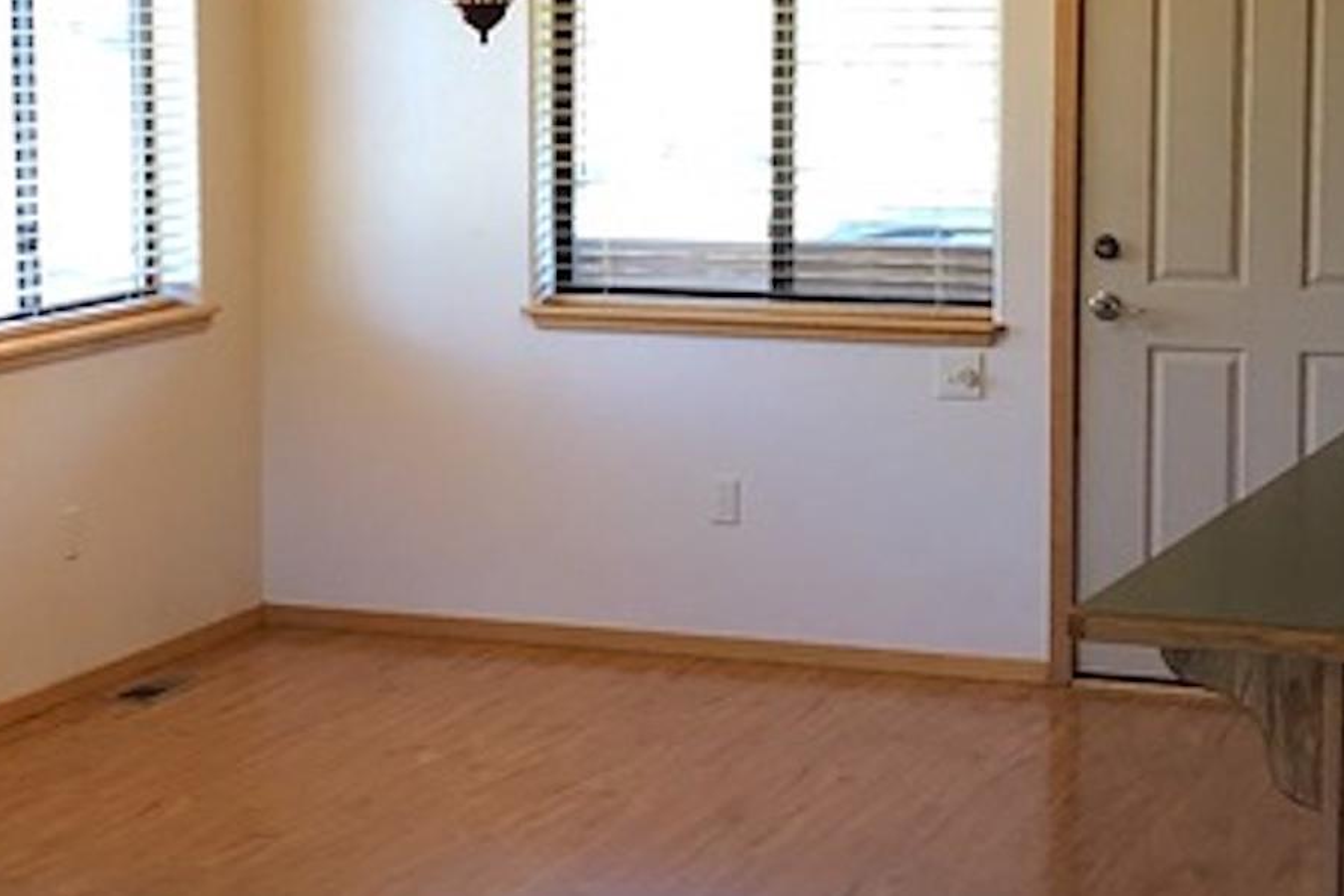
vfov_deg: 14.0
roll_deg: +1.0
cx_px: 484
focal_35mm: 98
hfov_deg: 20.8
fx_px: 3658
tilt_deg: -4.7
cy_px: 392
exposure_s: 1/30
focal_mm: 3.99
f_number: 1.8
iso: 40
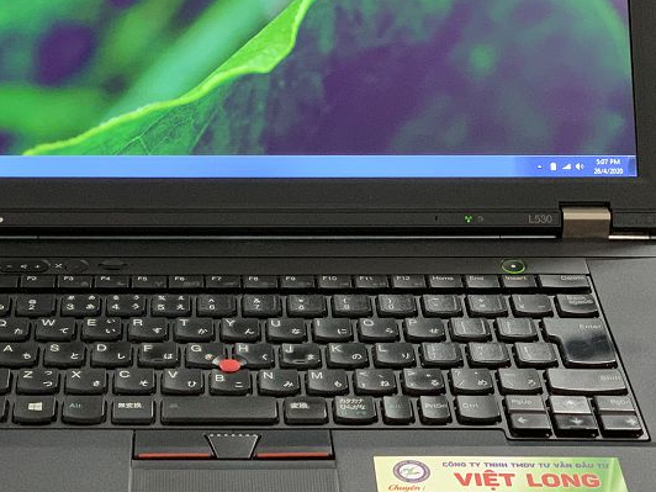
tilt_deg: -26.2
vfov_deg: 14.8
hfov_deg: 19.6
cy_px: 165
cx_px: 208
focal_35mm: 100
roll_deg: -0.2
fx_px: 1895
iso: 500
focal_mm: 6
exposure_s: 1/31
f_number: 2.4
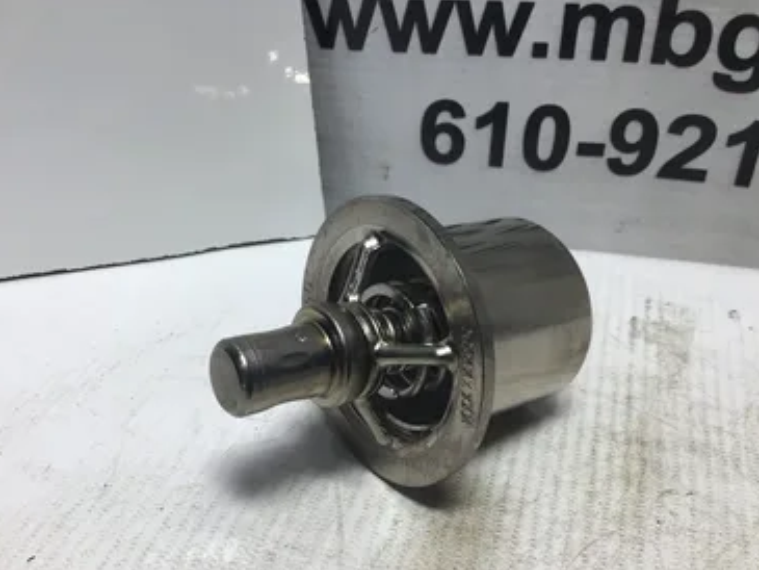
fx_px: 746
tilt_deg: -35.3
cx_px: 378
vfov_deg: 41.8
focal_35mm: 34
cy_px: 304
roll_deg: -0.6
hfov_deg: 53.9
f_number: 2.4
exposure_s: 1/123
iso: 25
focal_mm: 3.3
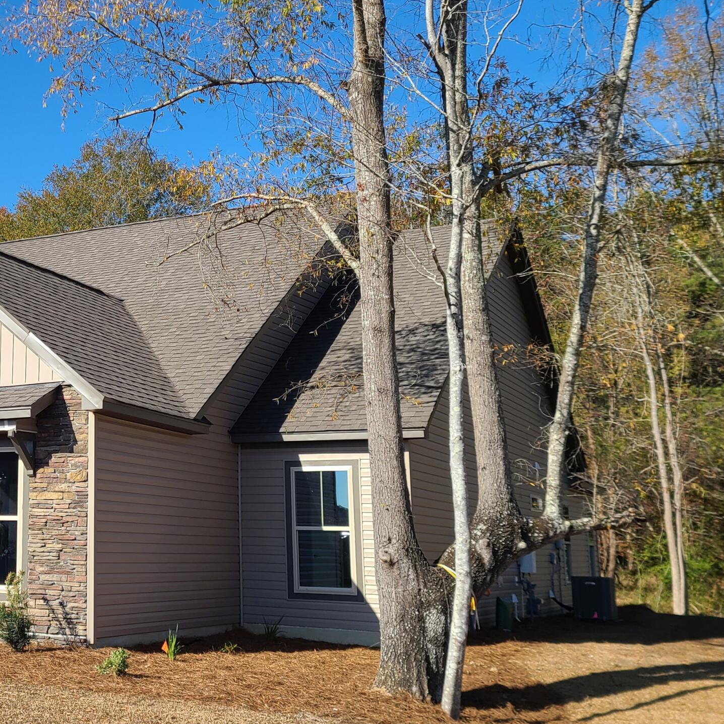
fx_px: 1136
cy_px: 284
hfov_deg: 33.4
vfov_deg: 35.2
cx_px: 63
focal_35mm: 48
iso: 40
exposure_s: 1/2000
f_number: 1.8
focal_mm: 5.4
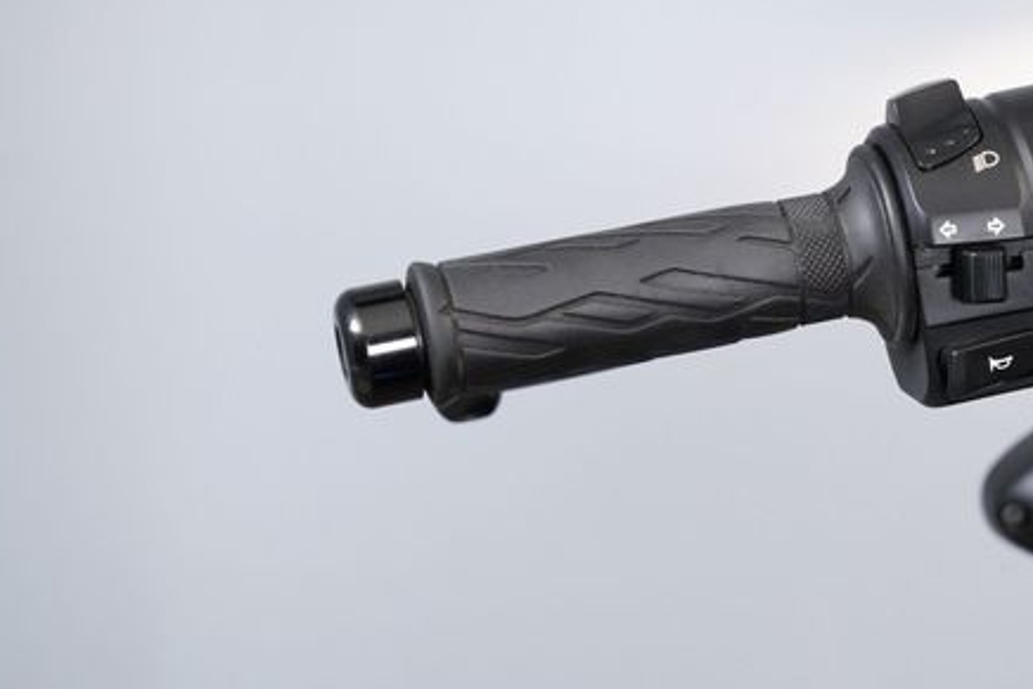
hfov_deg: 13.3
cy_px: 269
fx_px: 4420
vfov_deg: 8.9
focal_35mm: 154
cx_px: 734
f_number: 7.1
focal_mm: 105
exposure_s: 1/100
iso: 5000
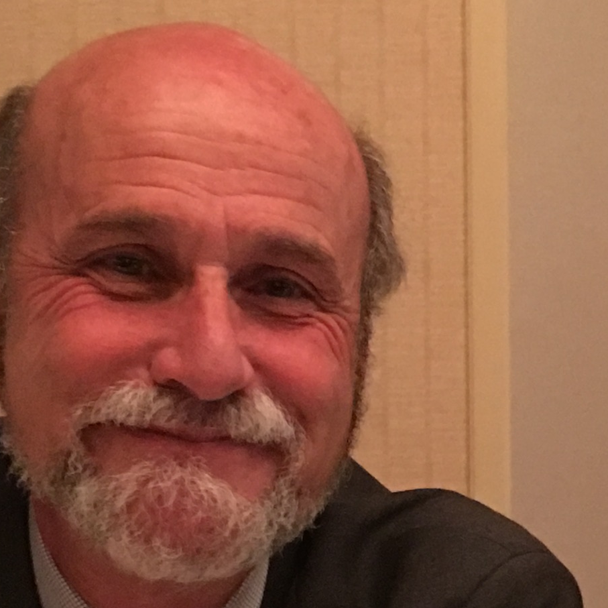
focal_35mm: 114
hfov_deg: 14.9
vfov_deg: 15.0
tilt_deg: -5.4
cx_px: 656
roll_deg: -0.5
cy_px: 637
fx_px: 2265
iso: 160
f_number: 2.2
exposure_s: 1/4
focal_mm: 4.15
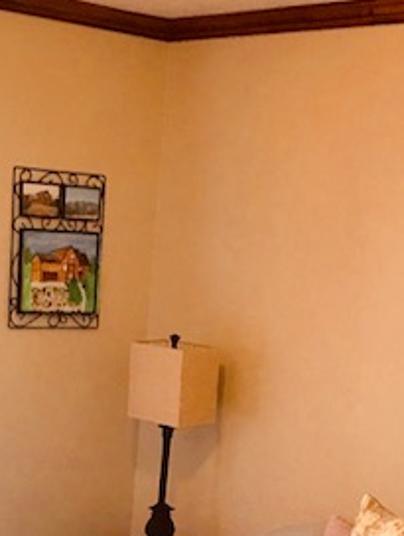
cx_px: 117
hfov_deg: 22.2
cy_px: 550
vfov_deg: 27.5
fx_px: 1024
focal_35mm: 66
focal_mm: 3.99
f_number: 1.8
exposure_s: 1/15
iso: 40
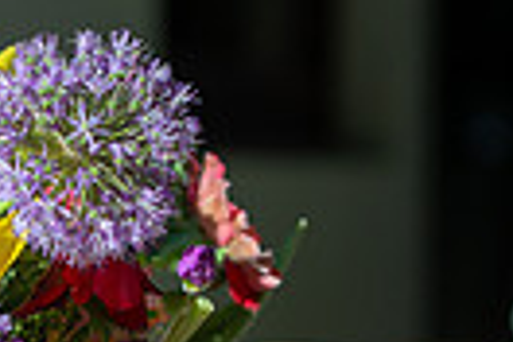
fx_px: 5514
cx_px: -256
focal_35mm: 387
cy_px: 367
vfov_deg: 3.5
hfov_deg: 5.3
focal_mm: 88
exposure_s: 1/1250
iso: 250
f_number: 4
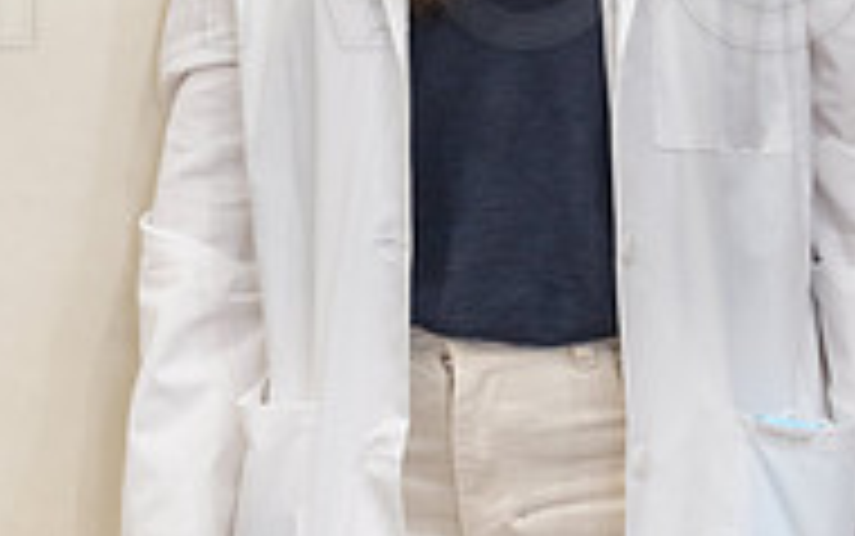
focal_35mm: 253
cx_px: 508
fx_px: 5899
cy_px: -50
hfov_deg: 8.3
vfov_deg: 5.2
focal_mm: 105
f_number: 4
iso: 5000
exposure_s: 1/80
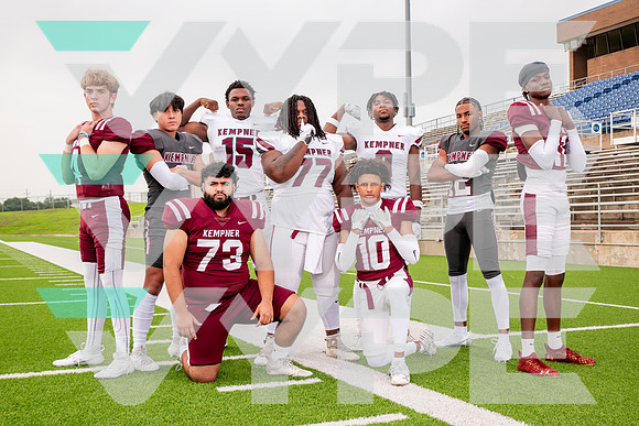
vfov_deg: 31.9
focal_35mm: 42
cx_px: 320
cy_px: 213
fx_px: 746
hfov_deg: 46.4
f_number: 7.1
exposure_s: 1/320
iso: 125
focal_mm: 42
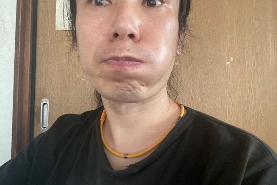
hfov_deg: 73.8
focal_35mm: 24
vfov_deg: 53.0
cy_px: 84
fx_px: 185
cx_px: 138
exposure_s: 1/33
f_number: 2.2
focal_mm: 2.71
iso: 400
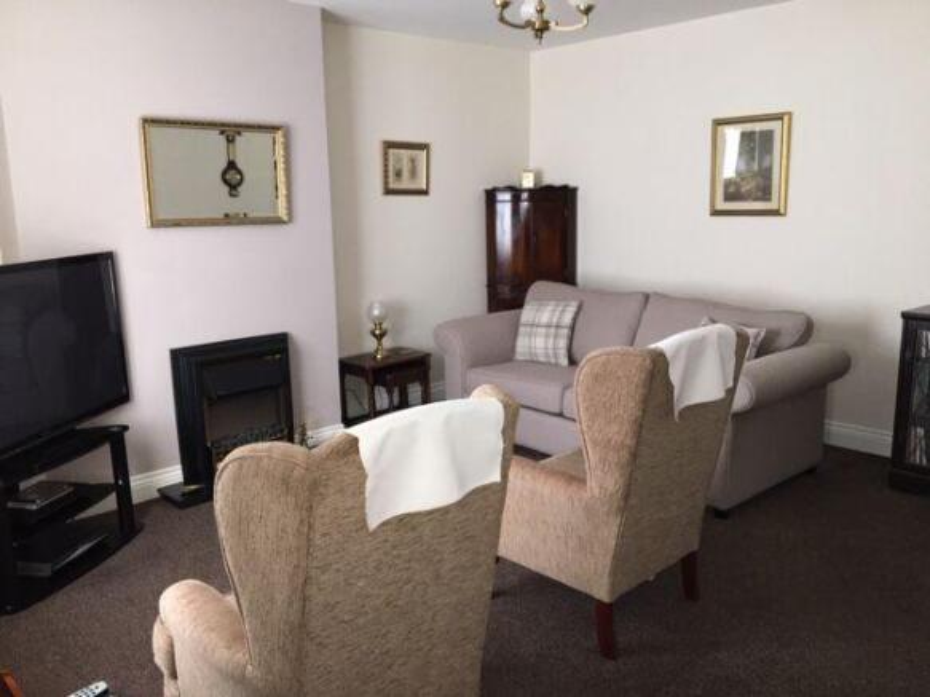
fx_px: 779
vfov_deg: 48.2
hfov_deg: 61.7
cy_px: 348
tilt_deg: -10.6
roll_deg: +0.5
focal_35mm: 29
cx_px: 465
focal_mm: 4.15
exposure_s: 1/25
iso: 100
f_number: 2.2
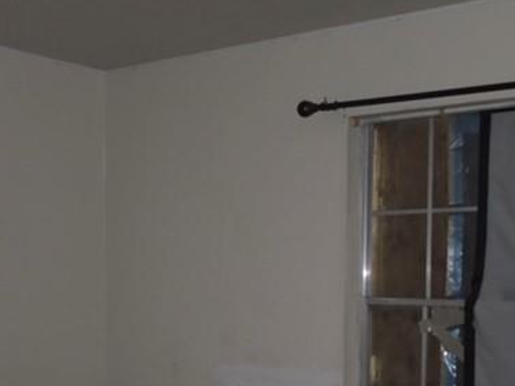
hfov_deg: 30.7
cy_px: 324
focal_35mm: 63
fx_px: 937
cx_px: 262
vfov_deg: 22.8
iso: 1250
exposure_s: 1/20
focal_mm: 6.3
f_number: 1.7
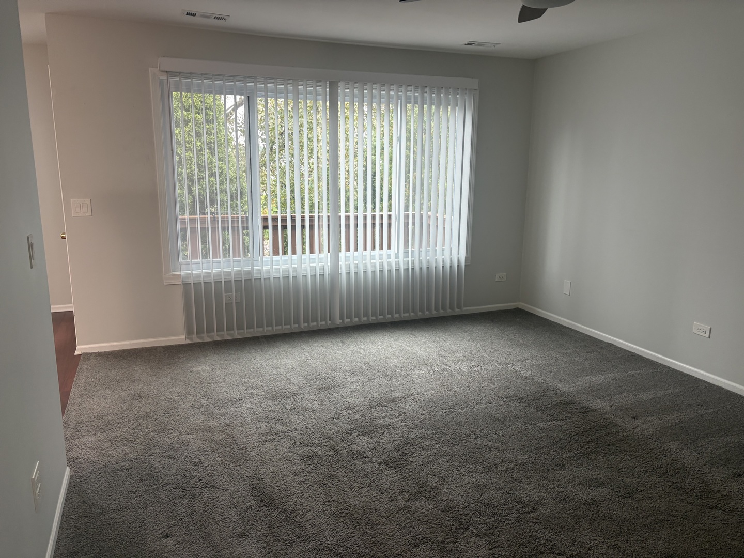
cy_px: 279
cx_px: 372
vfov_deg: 53.1
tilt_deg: -11.2
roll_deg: -0.5
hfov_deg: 67.3
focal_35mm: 26
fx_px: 559
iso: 125
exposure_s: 1/60
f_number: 1.6
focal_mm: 5.96
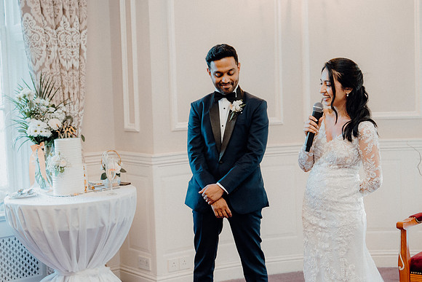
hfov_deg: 32.9
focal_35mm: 61
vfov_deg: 22.3
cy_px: 141
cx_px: 211
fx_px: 715
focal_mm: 61
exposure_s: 1/200
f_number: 3.5
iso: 1600
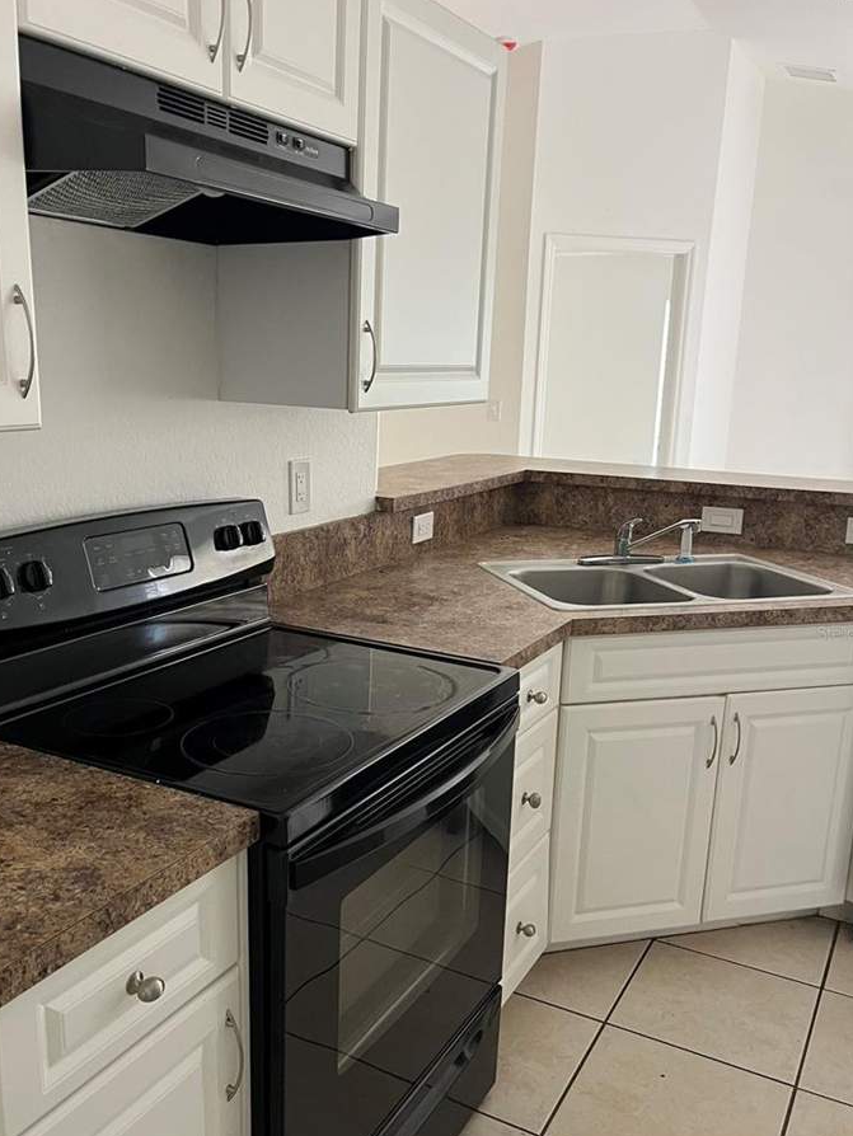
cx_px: 389
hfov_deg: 45.4
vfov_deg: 58.2
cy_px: 632
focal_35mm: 31
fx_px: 1018
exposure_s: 1/60
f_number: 1.6
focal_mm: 5.1
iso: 320
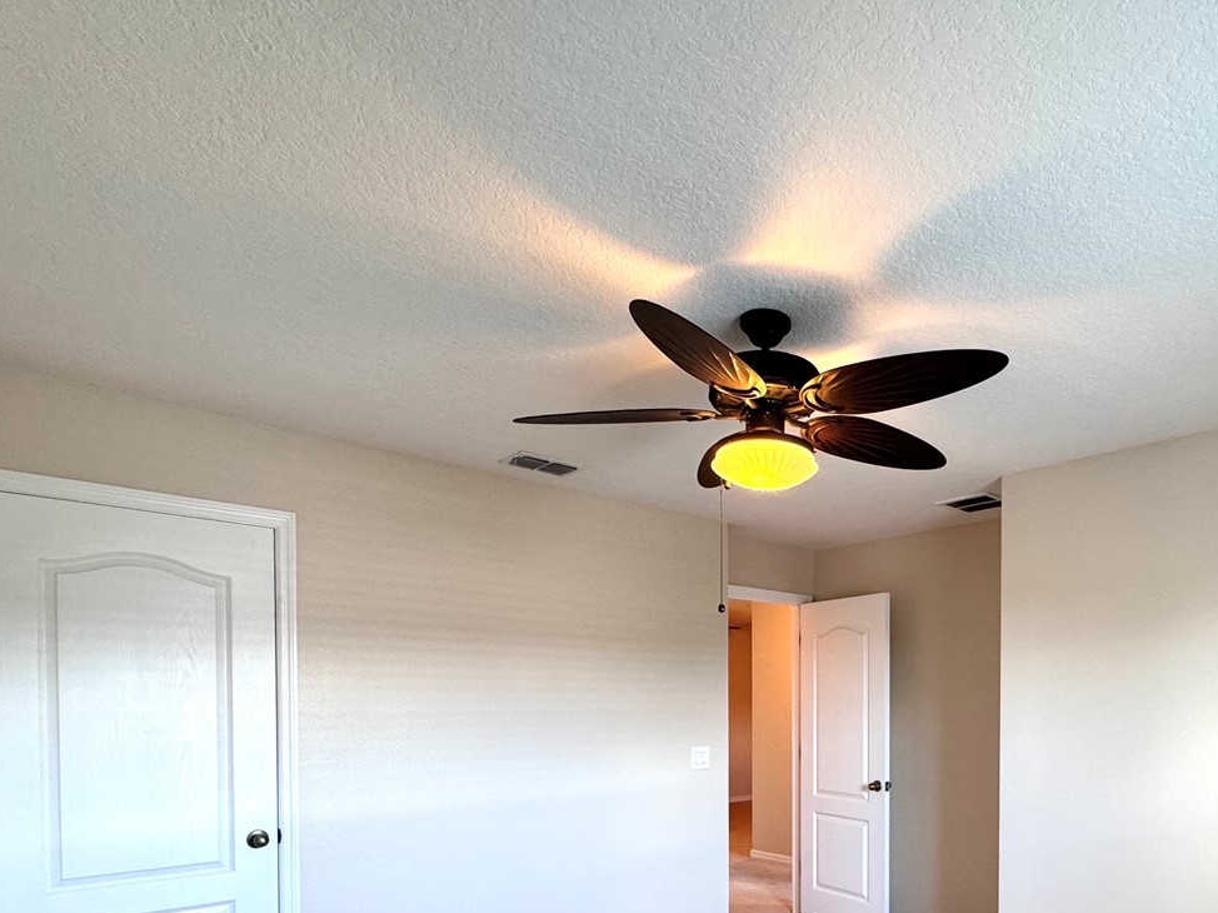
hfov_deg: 72.1
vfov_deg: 55.1
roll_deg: -0.1
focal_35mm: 23
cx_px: 797
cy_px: 720
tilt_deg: -2.1
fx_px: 809
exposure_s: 1/60
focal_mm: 2.22
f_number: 2.2
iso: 160
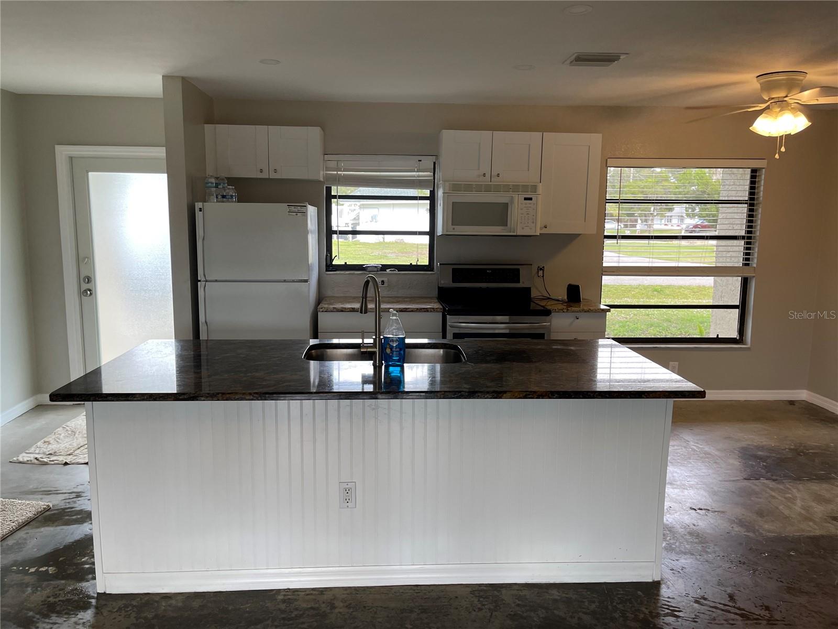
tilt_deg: -8.9
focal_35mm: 26
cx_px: 419
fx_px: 629
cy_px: 314
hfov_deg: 67.3
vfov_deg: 53.1
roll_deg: +0.1
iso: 80
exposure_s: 1/120
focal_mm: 5.1
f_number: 1.6
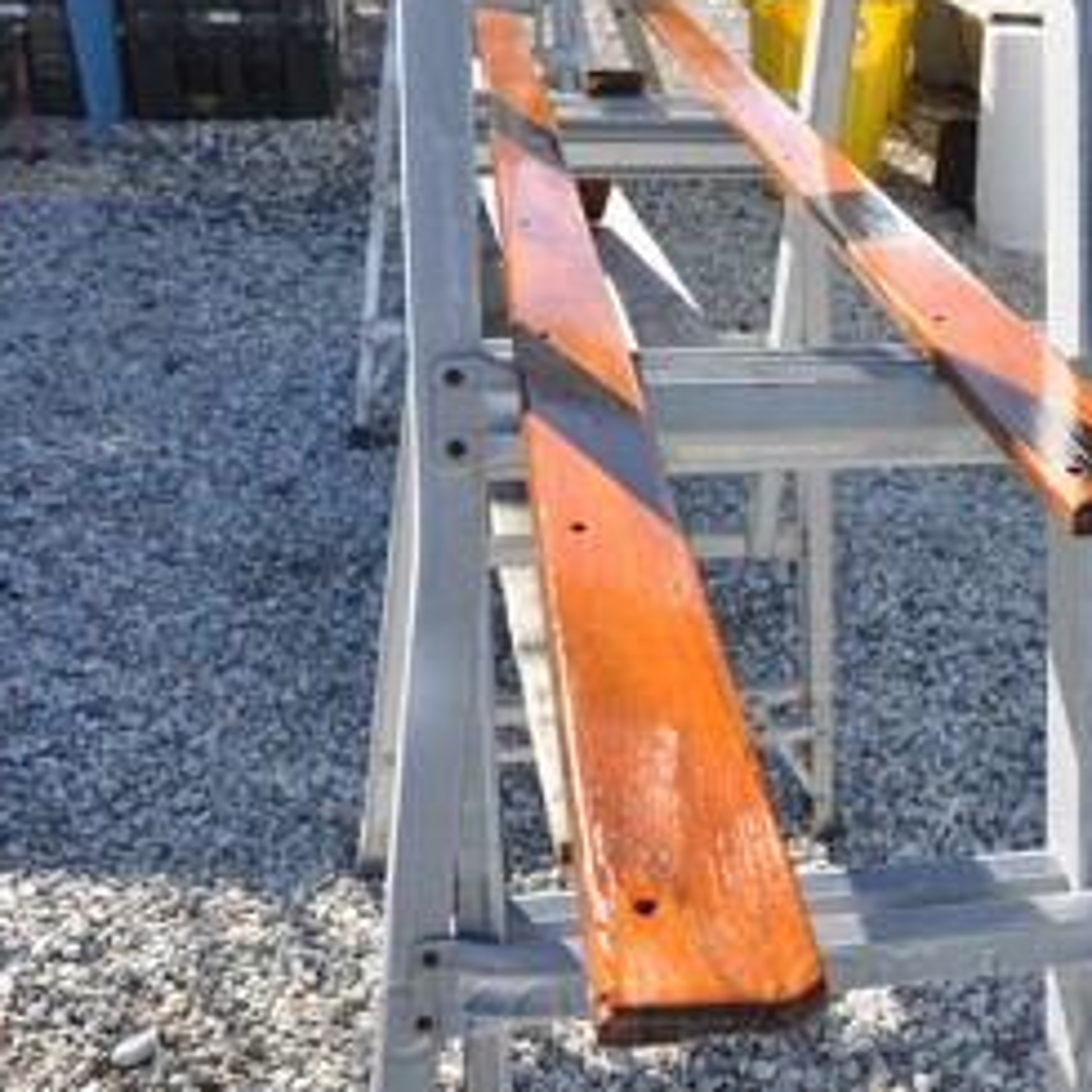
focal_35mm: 46
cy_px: 495
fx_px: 1632
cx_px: 825
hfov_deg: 36.1
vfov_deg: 37.0
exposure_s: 1/320
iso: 200
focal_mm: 21
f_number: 9
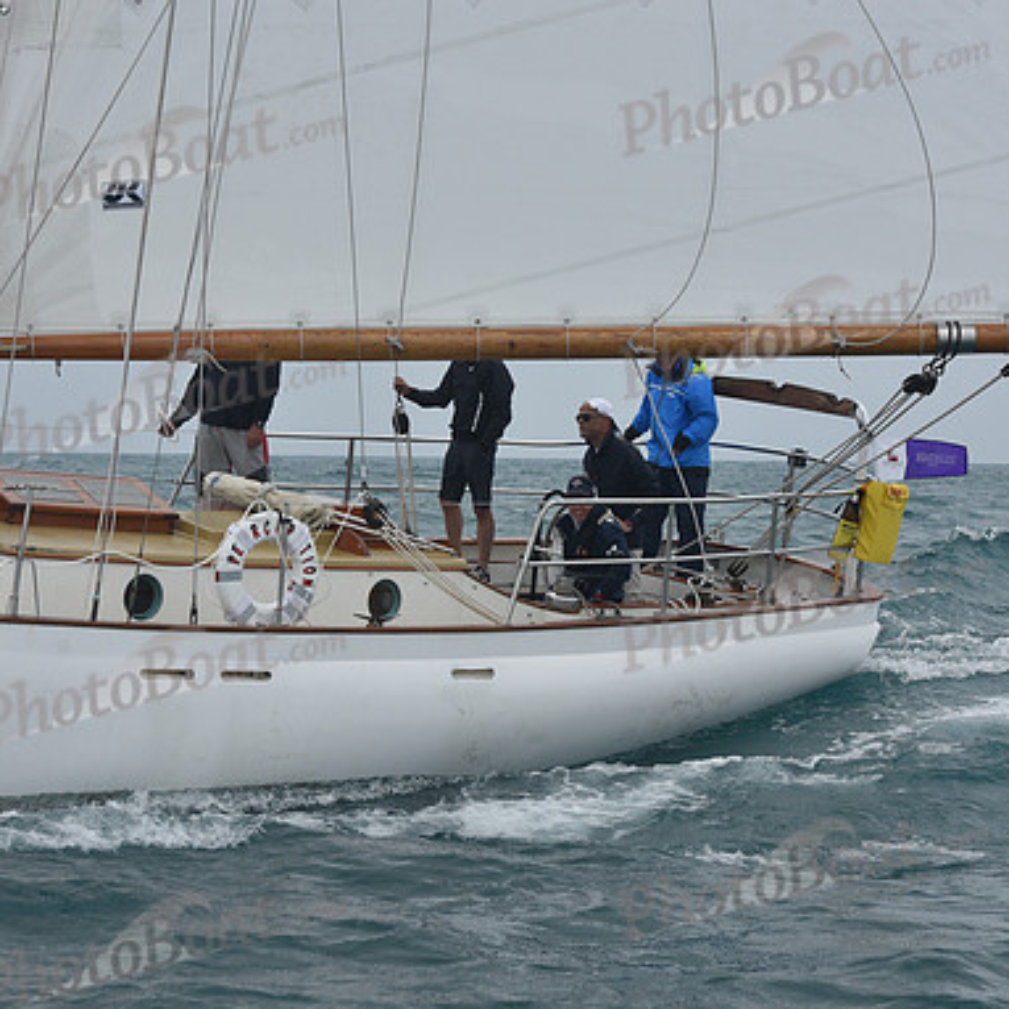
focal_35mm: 90
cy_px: 504
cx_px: 485
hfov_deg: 19.3
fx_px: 2968
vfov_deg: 19.3
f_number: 8
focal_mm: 70
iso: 250
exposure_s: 1/1000
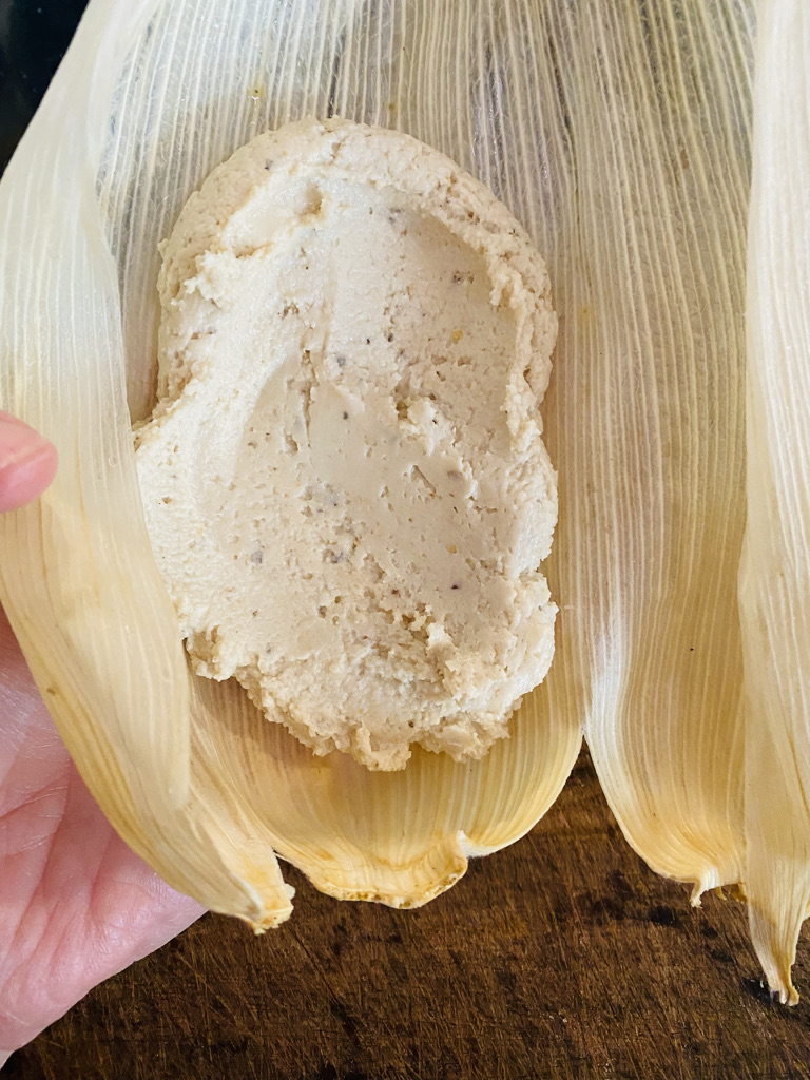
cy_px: 540
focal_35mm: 26
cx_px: 405
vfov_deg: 67.3
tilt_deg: -68.1
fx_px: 811
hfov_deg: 53.1
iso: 400
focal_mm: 4.25
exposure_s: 1/60
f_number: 1.8
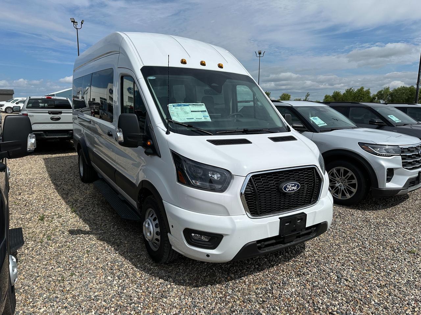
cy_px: 158
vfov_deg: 56.8
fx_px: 292
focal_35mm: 24
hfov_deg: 71.6
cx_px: 210
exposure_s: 1/10753
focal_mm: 6.86
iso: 80
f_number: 1.78
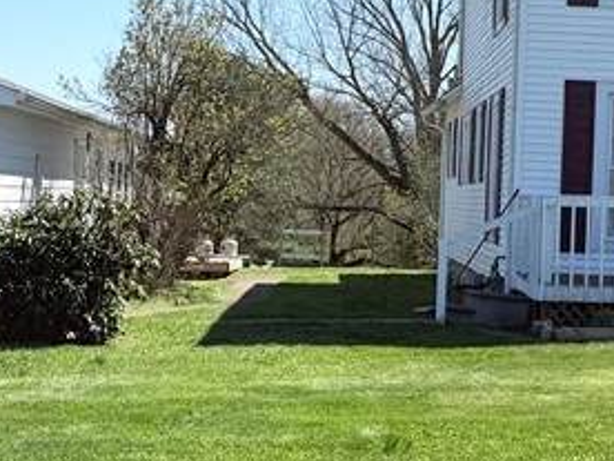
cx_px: 405
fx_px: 1579
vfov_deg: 16.5
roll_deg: -2.7
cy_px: 118
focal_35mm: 89
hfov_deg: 21.9
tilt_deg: +1.6
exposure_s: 1/4673
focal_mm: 6.76
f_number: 1.78
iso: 80
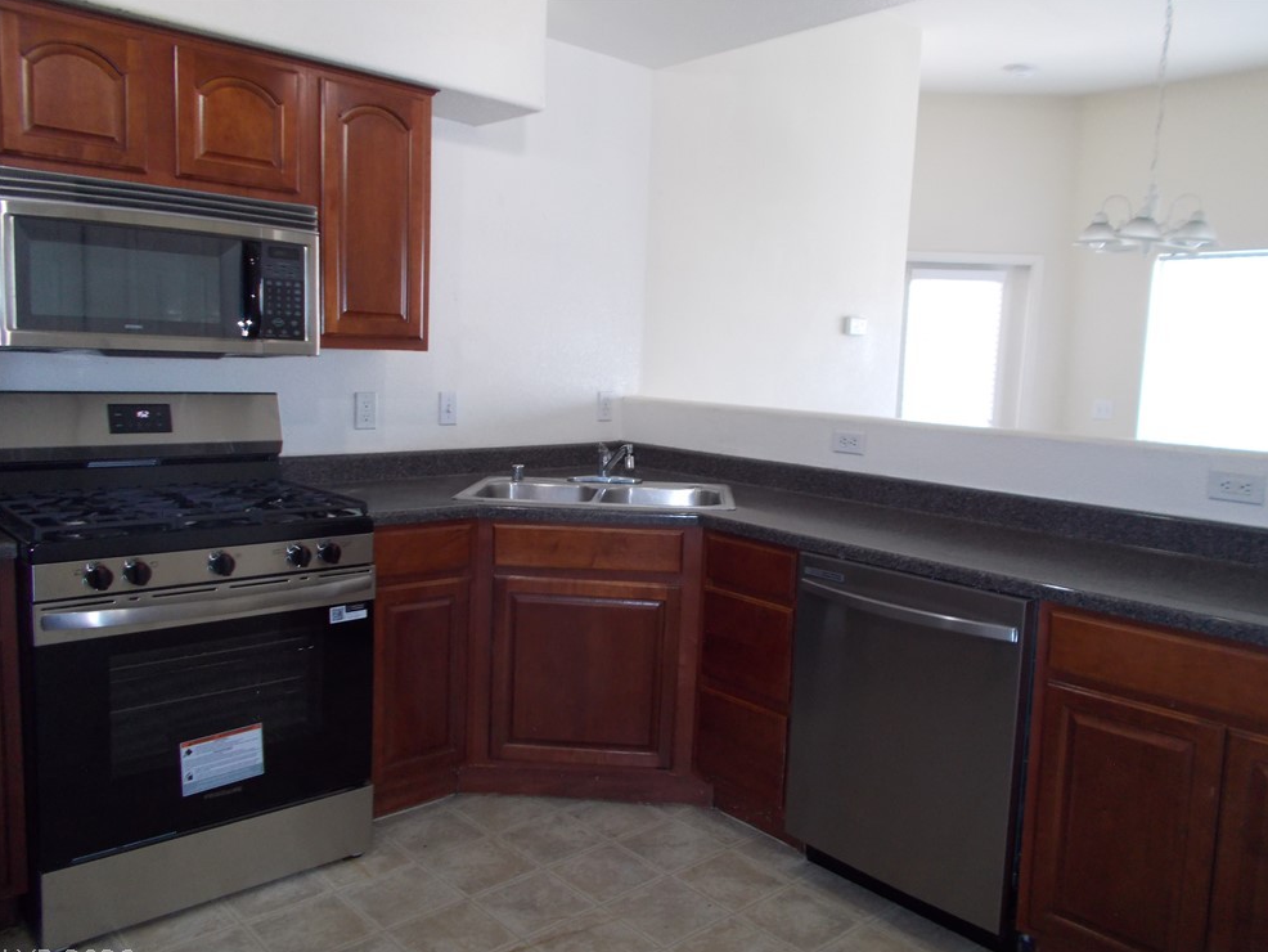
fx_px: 989
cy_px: 488
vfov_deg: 51.4
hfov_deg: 65.3
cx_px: 653
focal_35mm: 27
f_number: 3.2
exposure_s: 1/25
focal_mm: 4.6
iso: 200
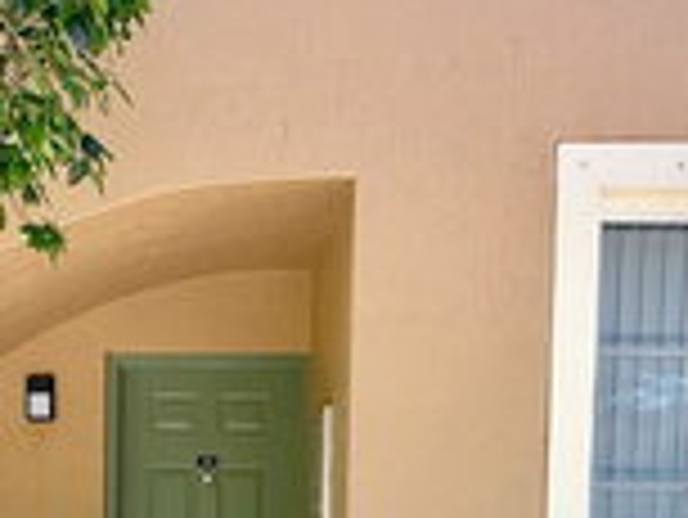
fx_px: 776
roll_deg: +0.9
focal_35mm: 39
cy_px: 595
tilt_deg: -7.9
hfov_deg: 46.7
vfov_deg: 31.8
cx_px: 205
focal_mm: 2.22
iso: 64
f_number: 2.2
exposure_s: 1/259
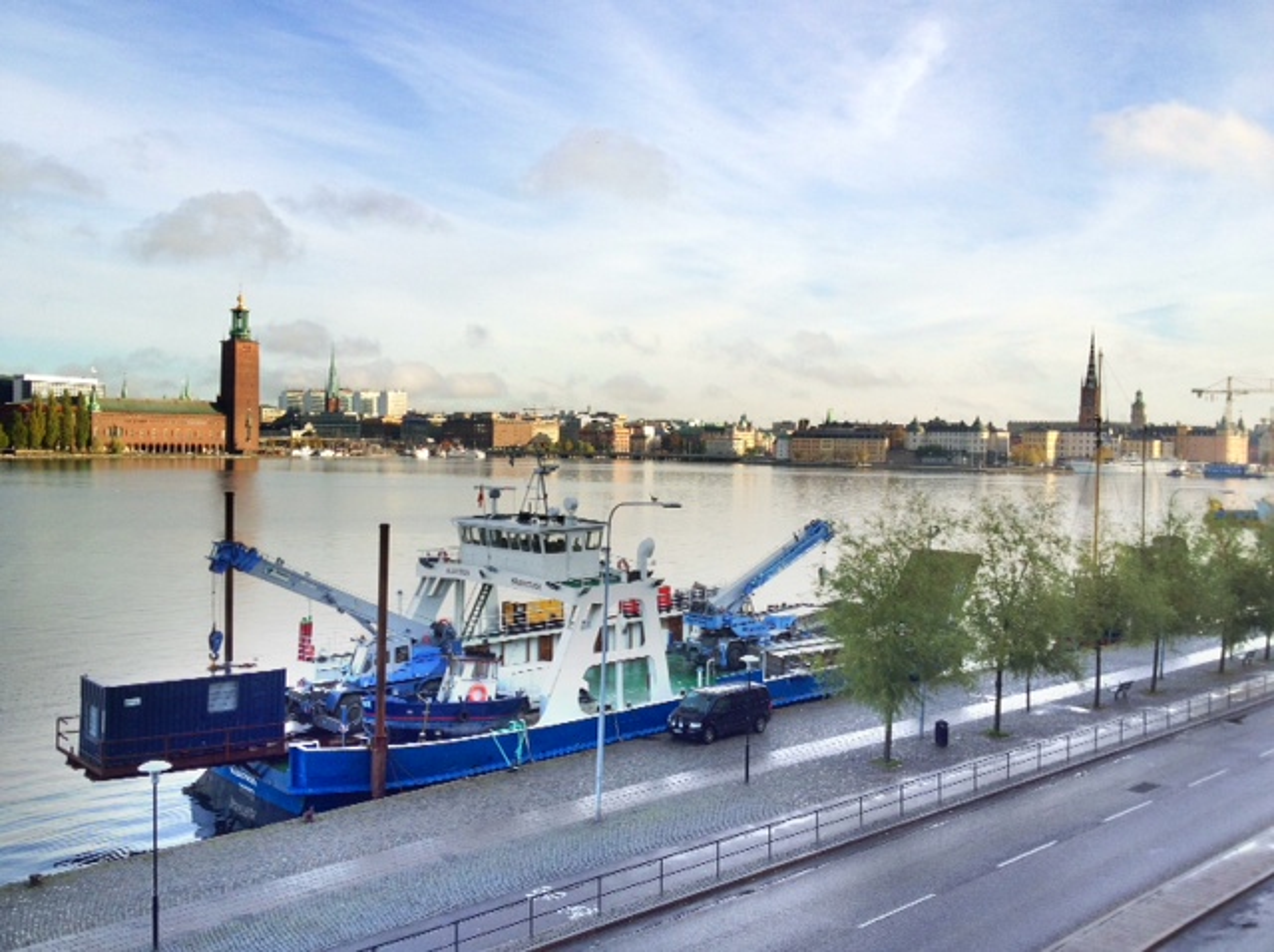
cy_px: 476
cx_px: 637
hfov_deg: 52.7
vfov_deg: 40.6
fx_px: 1286
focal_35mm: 35
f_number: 2.4
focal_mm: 4.28
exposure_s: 1/1255
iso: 50
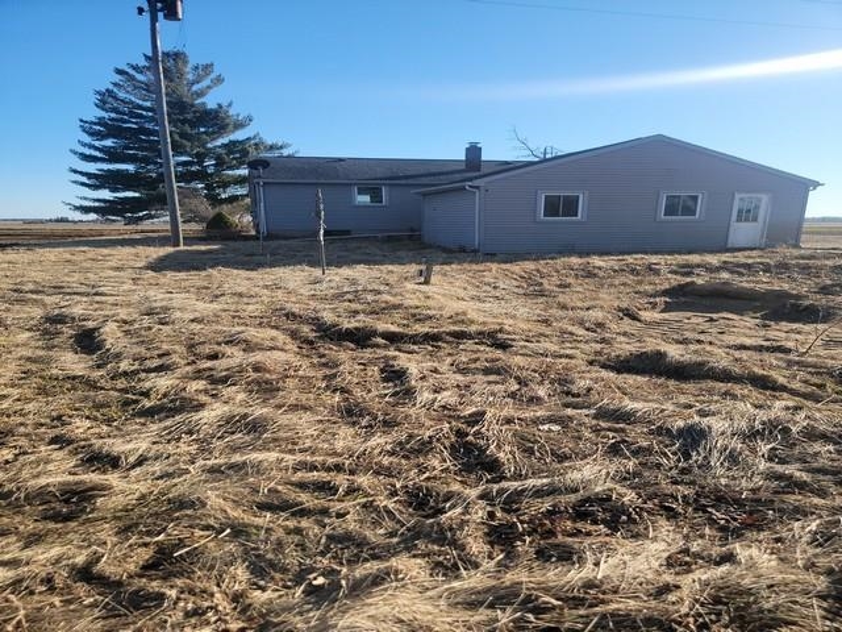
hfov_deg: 71.6
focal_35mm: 24
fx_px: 584
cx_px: 421
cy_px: 316
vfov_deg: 56.8
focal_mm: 6.7
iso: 16
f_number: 1.8
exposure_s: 1/750
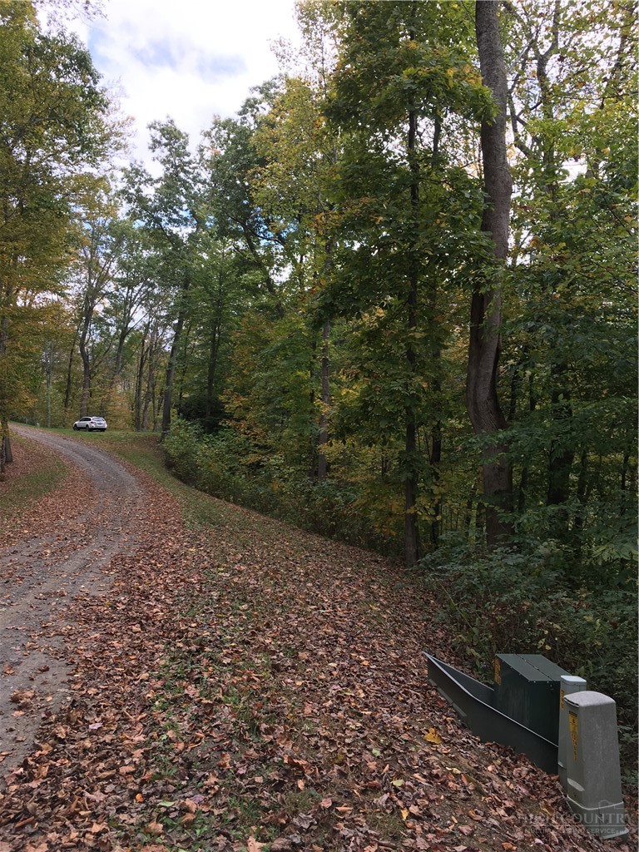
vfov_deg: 61.7
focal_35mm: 29
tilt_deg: +2.2
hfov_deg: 48.2
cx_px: 320
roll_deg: +0.2
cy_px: 426
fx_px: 714
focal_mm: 4.15
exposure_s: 1/277
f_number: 2.2
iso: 25
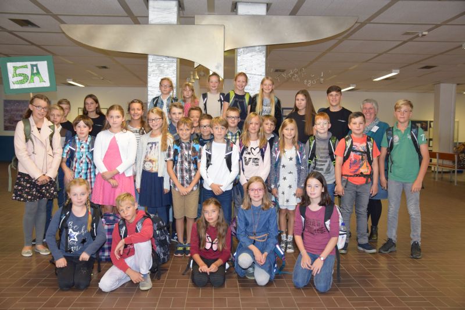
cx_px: 232
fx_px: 465
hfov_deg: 53.1
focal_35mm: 36
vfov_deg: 36.9
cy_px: 155
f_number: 4
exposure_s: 1/30
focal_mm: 24
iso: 560
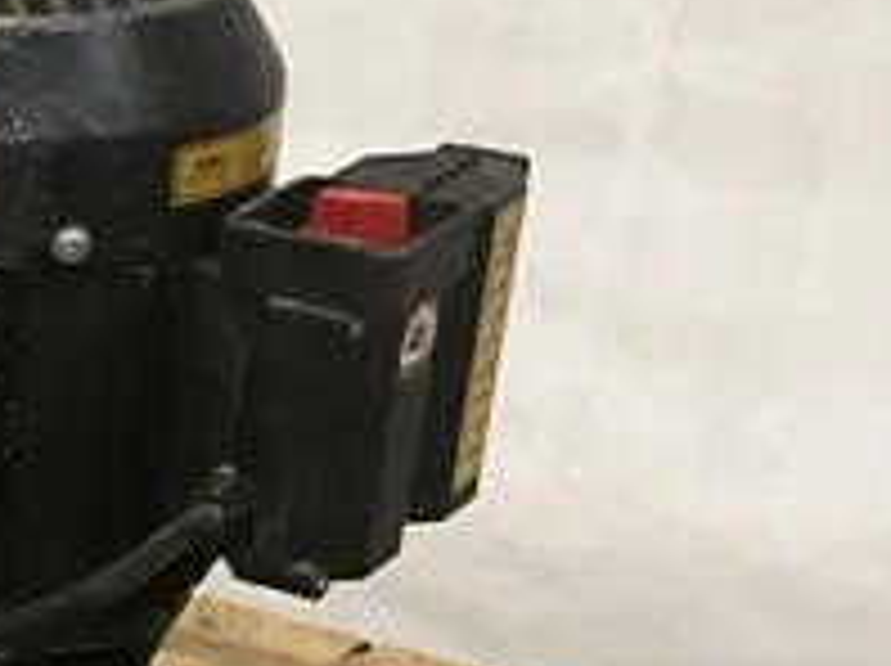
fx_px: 2828
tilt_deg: -21.0
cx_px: -684
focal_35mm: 110
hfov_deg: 15.5
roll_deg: -0.5
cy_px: 691
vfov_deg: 13.2
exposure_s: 1/42
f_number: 1.8
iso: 320
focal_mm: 3
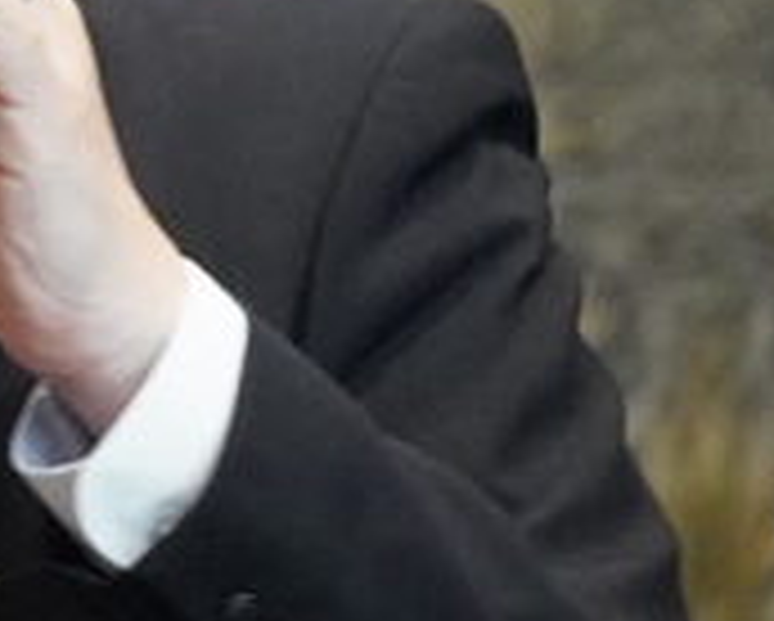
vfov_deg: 0.7
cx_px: -493
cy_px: -108
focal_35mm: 2251
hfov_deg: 0.9
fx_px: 51623
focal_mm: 350
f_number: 6.3
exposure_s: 1/30
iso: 12800
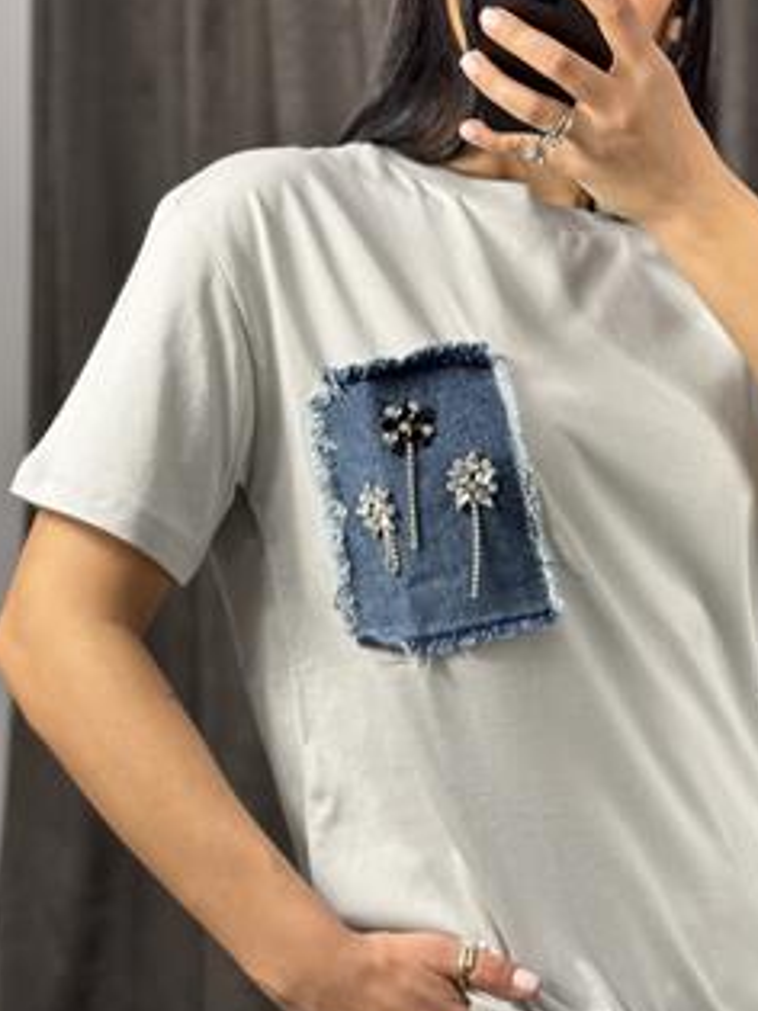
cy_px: 483
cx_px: 475
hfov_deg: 23.2
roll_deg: +2.7
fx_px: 1841
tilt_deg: -31.0
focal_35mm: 63
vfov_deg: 30.7
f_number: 1.78
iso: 125
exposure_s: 1/100
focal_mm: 6.86
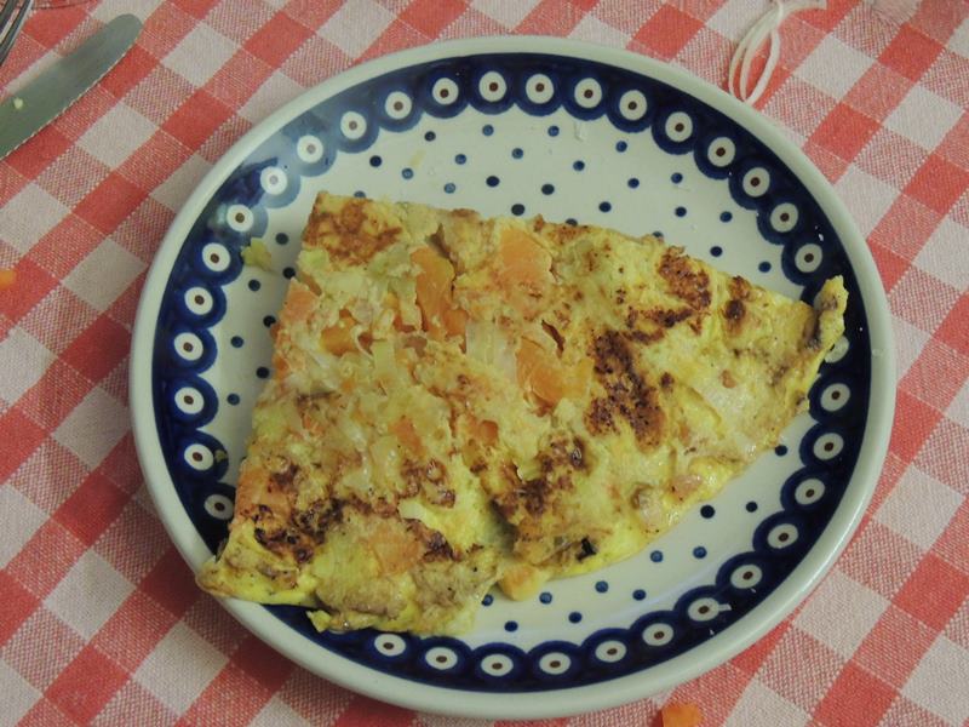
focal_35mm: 55
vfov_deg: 26.6
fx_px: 1540
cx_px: 484
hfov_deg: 34.9
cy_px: 364
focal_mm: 9.8
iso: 800
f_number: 3.7
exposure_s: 1/15
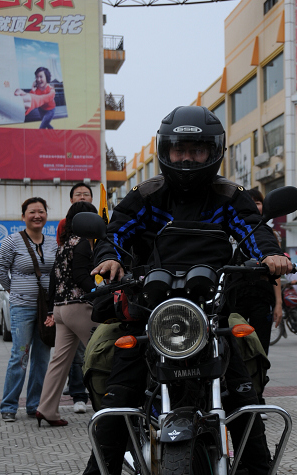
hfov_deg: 20.6
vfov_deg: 32.3
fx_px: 816
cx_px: 169
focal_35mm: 63
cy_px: 302
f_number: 4
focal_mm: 28
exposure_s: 1/1000
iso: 200
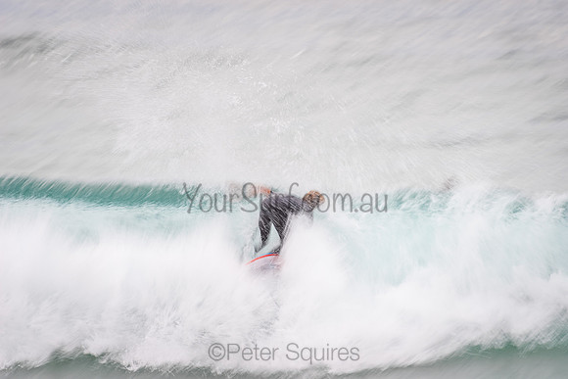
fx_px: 7890
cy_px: 190
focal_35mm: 500
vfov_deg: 2.8
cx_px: 284
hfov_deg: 4.1
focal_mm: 500
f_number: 11
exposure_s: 1/20
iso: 64
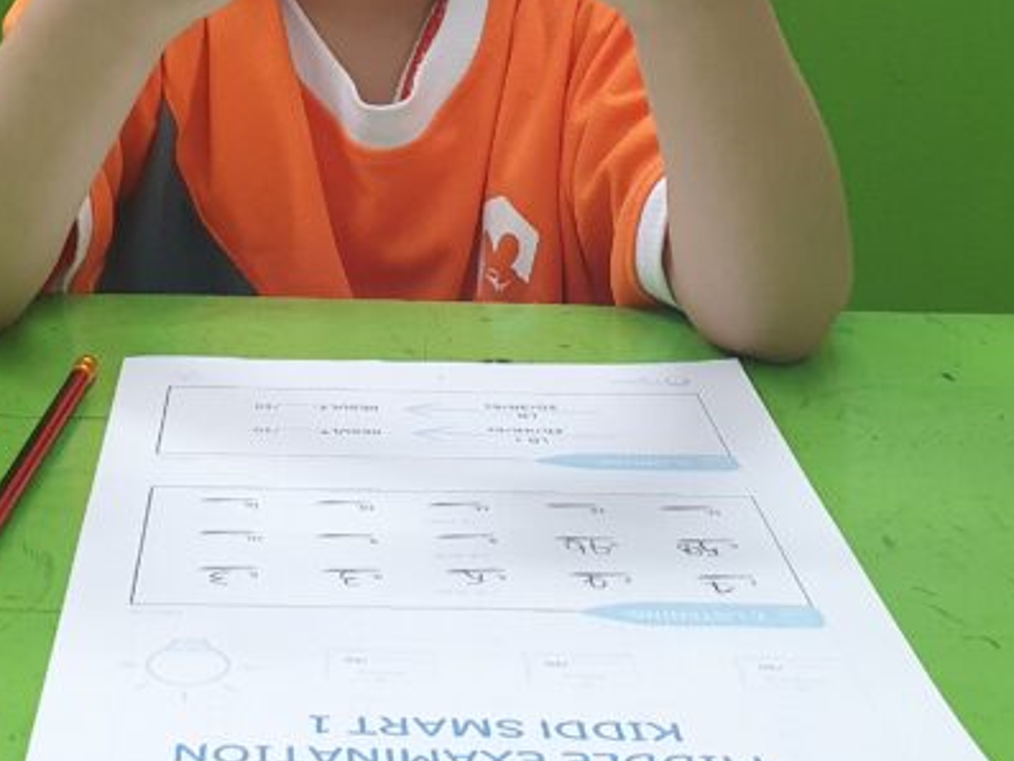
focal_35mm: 67
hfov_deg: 28.5
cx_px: 248
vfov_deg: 20.3
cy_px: -186
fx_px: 1963
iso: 400
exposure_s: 1/50
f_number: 2.4
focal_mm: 4.32
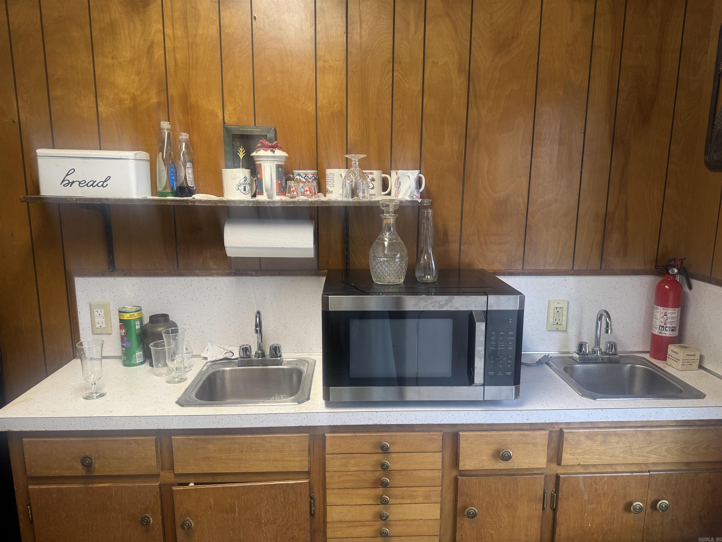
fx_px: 501
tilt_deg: -11.7
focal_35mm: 24
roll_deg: -0.5
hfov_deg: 71.6
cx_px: 361
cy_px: 271
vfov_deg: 56.8
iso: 125
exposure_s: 1/60
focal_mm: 6.76
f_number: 1.78
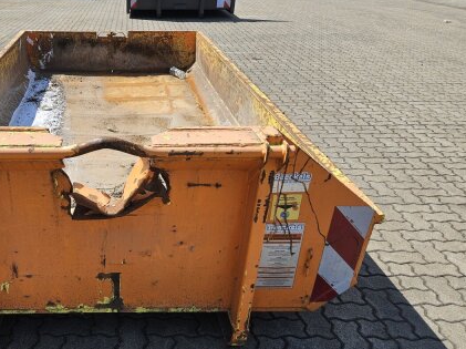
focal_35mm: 35
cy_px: 242
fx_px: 471
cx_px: 124
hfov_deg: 50.8
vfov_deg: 40.0
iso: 25
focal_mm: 5.4
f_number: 1.8
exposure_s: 1/1501
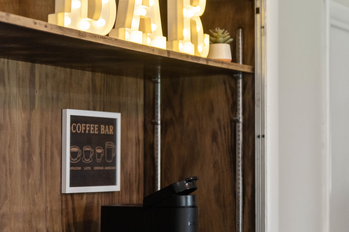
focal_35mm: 103
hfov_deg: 19.8
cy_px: 92
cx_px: 138
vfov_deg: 13.3
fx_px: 998
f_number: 2.8
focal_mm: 58
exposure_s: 1/100
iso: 640
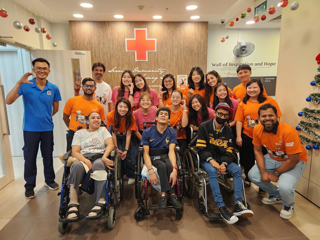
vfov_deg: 58.9
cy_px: 120
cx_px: 160
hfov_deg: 73.9
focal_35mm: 23
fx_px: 213
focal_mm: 5.4
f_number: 1.8
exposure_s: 1/100
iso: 320
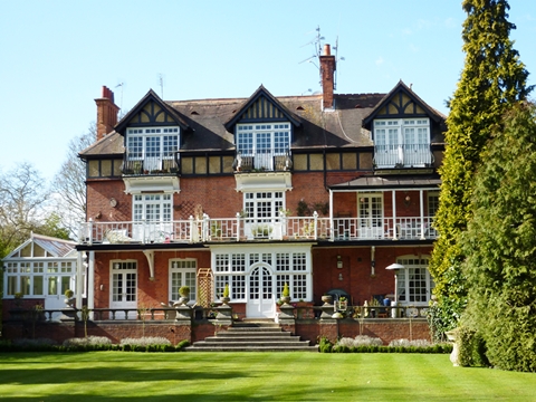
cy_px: 201
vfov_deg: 28.0
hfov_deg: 36.8
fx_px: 805
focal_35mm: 52
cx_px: 268
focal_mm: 8.5
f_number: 3.8
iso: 80
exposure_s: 1/250
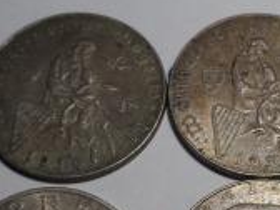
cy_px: 163
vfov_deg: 22.7
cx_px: 237
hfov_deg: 29.4
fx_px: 518
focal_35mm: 64
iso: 80
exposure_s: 1/90
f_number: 3.2
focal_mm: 4
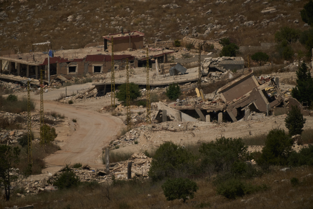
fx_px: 7301
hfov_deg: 2.5
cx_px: 156
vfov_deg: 1.6
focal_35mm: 840
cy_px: 104
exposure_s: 1/8000
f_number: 5.6
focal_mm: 840
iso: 500
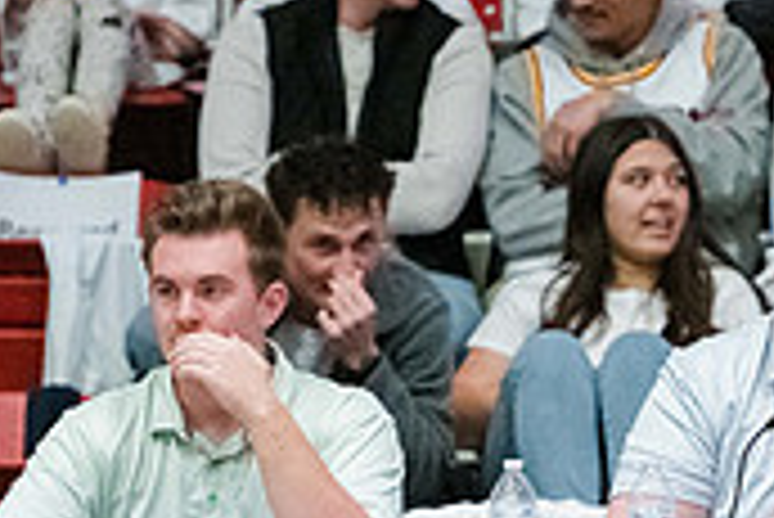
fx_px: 13083
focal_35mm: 608
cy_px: 457
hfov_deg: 3.4
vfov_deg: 2.3
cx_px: 716
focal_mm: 180
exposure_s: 1/1000
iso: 20000
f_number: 2.8
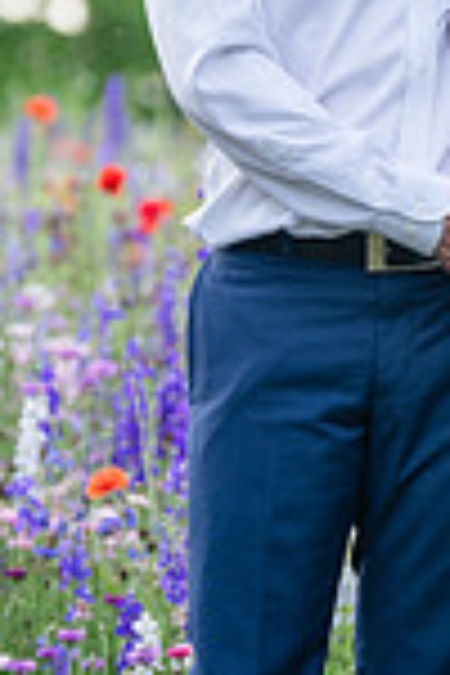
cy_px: 166
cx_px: 500
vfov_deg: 6.7
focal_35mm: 309
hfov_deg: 4.4
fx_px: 5793
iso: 200
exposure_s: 1/400
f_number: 2.8
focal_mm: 103
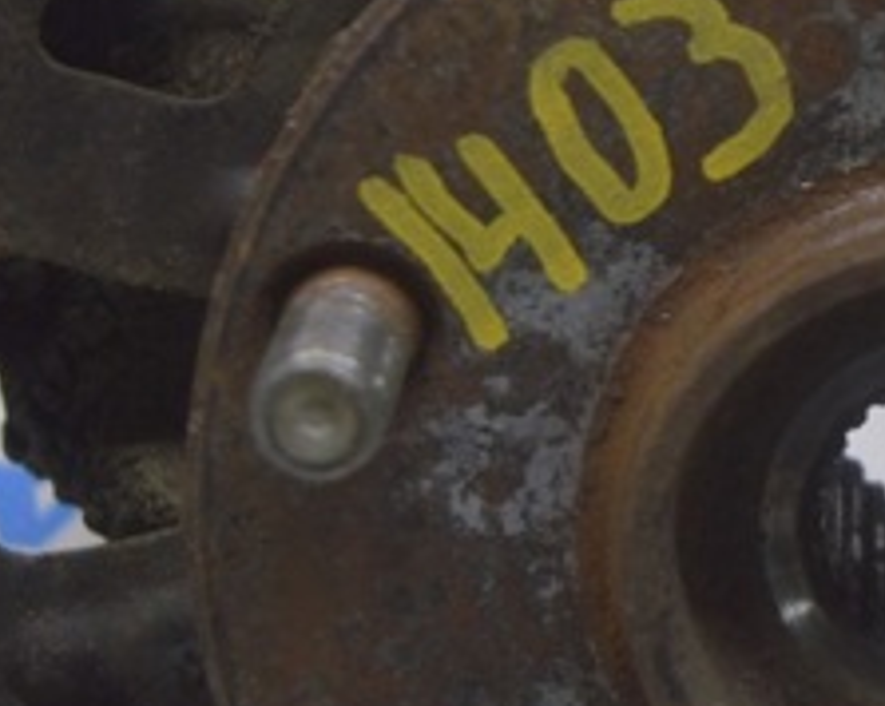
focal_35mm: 222
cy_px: 466
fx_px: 5819
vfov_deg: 6.9
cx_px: 865
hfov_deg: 8.7
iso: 400
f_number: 5.6
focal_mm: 55
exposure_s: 1/20
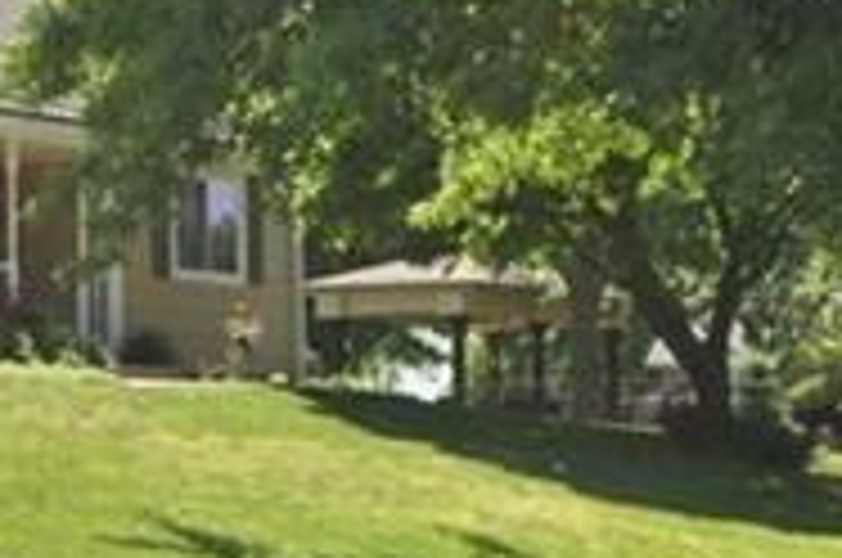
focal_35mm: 123
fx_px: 2872
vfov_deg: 11.1
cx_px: -360
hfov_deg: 15.6
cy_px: 171
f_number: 9
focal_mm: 24
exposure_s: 1/400
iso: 500
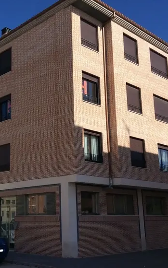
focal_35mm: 50
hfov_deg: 25.6
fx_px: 367
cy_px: 131
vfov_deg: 40.3
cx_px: 47
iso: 32
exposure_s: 1/1845
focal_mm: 3.3
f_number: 2.4
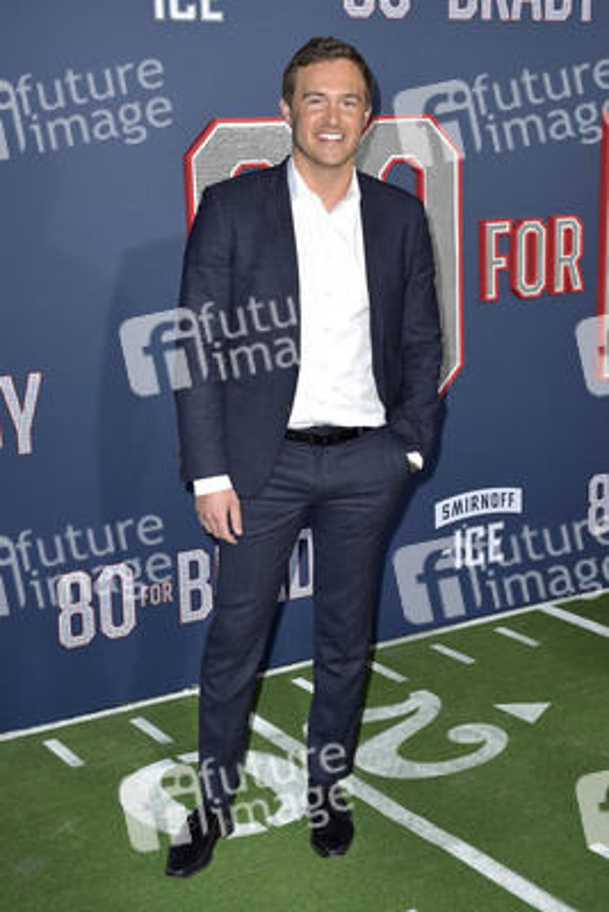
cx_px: 304
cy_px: 456
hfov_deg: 28.1
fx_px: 1217
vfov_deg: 41.1
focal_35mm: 48
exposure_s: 1/250
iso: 400
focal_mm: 48
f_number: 6.3
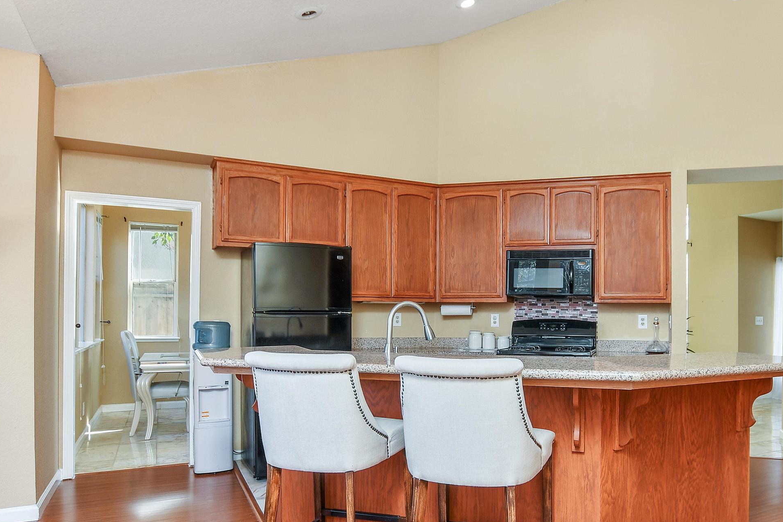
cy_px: 311
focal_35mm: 24
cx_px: 491
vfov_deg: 52.8
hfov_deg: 72.5
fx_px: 522
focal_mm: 10
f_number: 4
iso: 200
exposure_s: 1/200
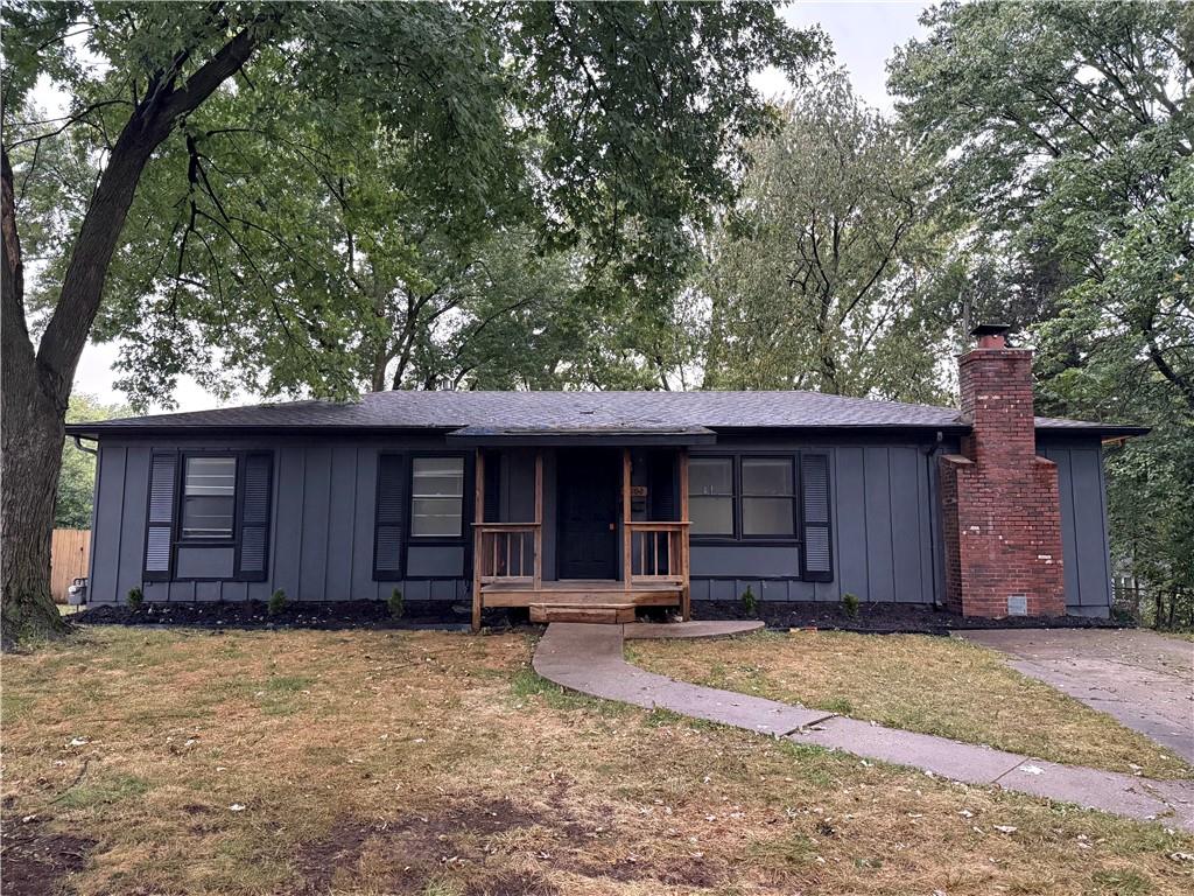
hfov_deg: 71.6
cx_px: 597
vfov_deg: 56.8
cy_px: 448
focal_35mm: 24
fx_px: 828
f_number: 1.78
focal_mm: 6.76
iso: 800
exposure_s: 1/55.2
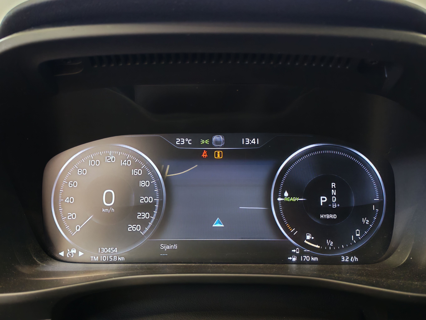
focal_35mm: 31
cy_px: 160
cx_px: 213
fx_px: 381
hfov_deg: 58.4
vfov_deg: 45.4
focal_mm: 6.12
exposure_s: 1/50
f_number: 1.9
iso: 2000
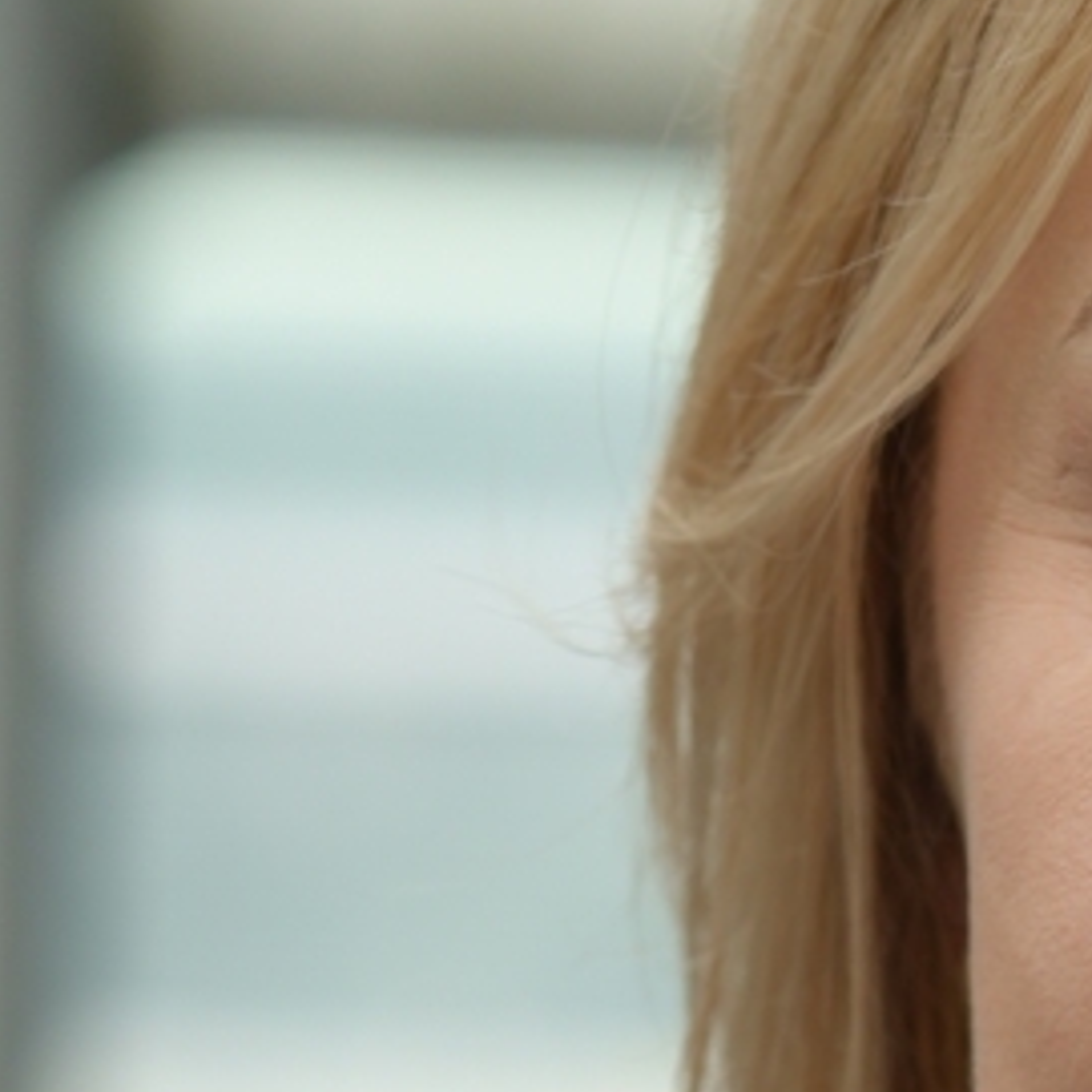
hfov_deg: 3.4
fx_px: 18238
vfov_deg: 3.4
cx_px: 1479
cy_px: 2474
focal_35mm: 511
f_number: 4
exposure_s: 1/160
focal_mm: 85
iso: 200
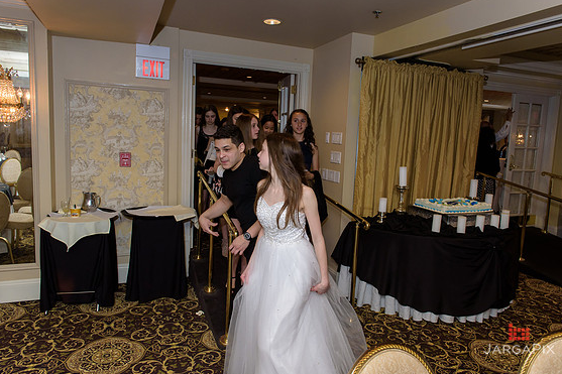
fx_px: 390
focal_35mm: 25
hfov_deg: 71.5
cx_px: 288
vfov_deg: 51.2
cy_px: 181
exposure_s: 1/125
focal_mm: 24
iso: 1250
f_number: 4
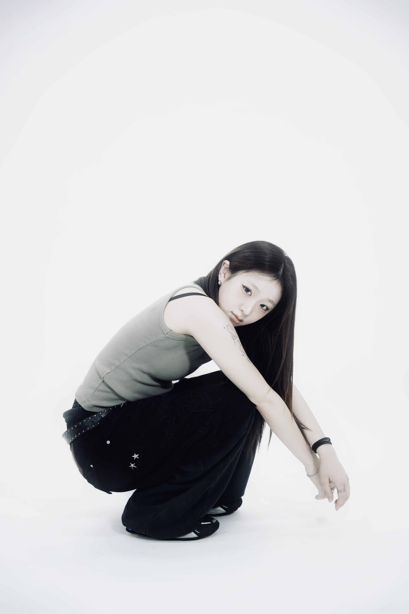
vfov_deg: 41.0
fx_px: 821
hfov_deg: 28.0
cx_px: 204
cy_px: 307
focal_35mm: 48
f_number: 2.8
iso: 250
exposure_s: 1/100
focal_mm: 48.2
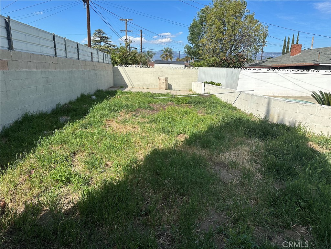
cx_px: 166
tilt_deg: -12.8
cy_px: 124
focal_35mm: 24
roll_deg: -1.6
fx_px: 229
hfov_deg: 71.6
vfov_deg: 56.8
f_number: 1.78
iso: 80
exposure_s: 1/4016
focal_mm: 6.86
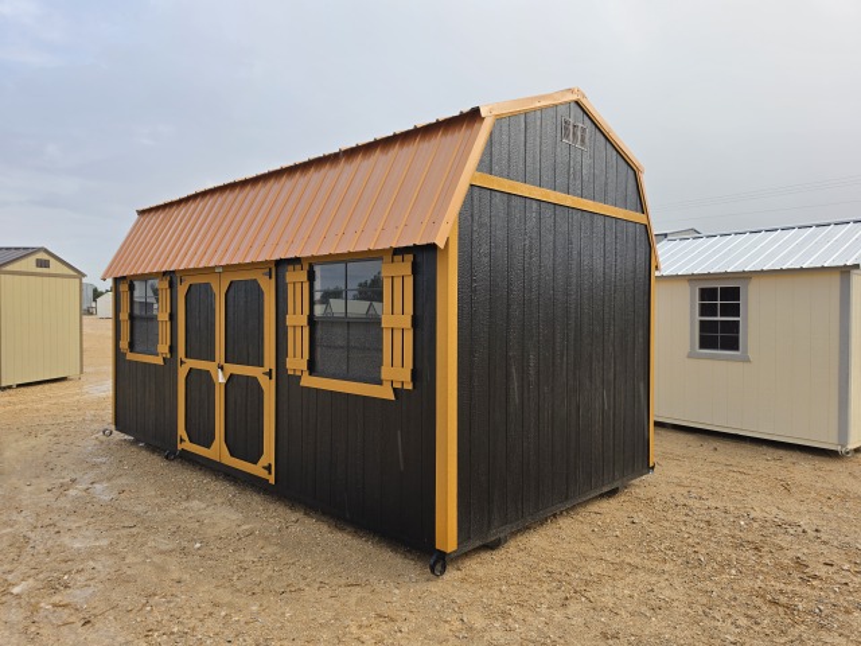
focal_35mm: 23
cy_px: 323
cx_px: 430
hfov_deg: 73.9
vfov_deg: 58.9
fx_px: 572
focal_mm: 6.5
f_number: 1.4
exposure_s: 1/180
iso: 16
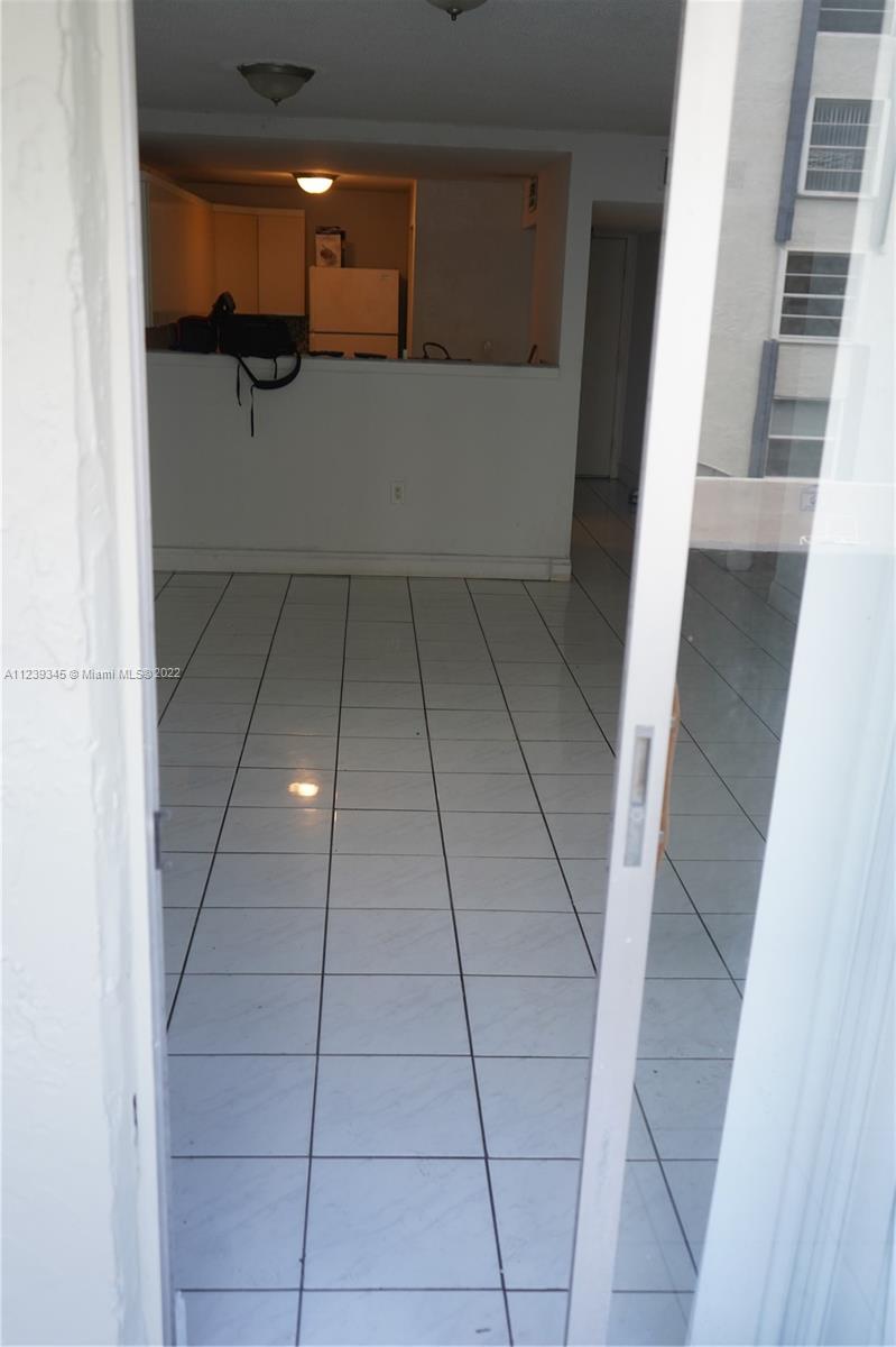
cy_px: 674
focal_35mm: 32
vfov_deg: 58.7
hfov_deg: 41.1
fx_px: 1196
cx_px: 448
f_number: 4
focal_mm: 32
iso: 500
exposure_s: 1/160
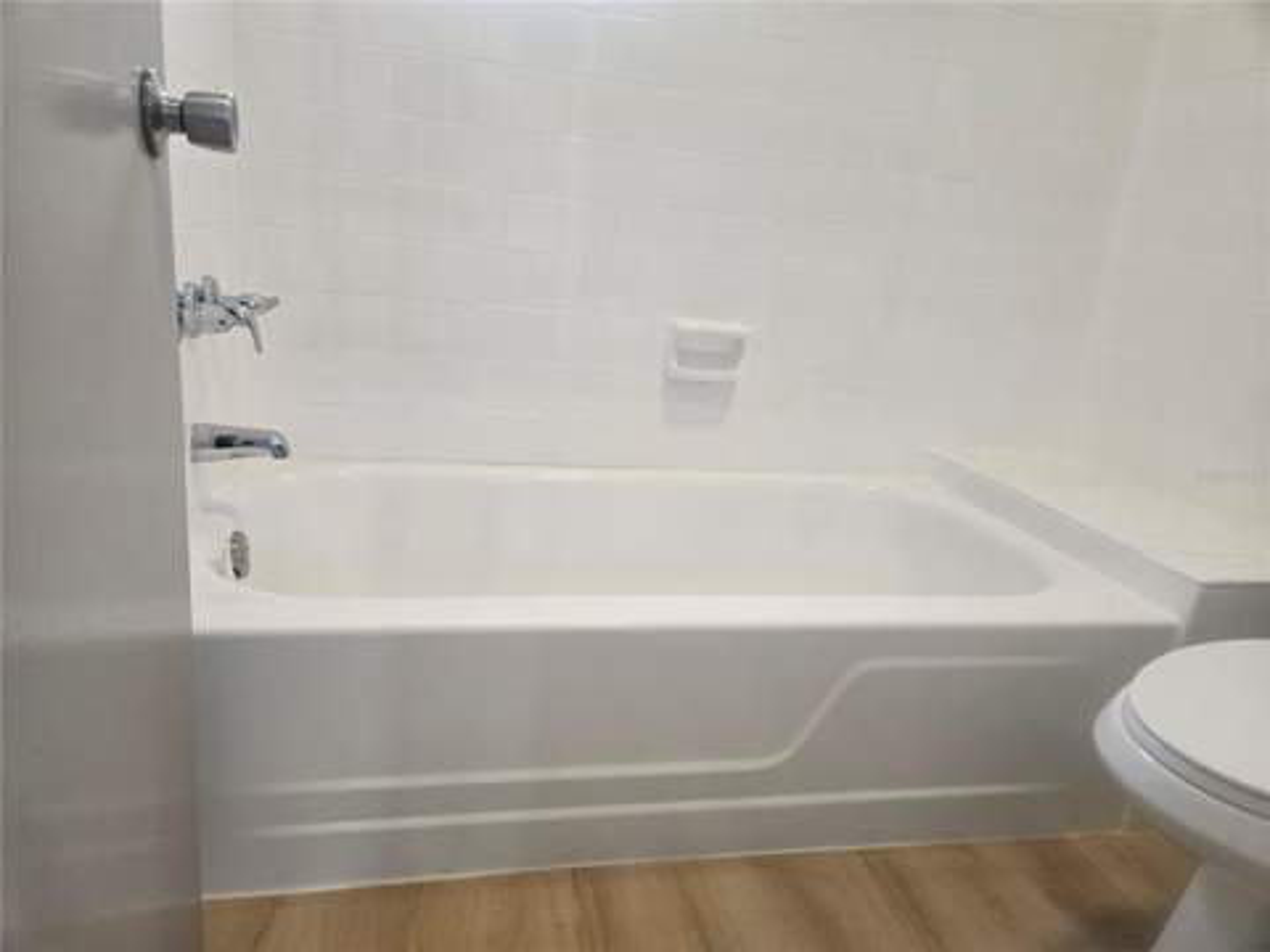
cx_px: 635
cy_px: 476
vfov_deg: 58.9
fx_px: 844
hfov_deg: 73.9
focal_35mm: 23
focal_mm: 5.4
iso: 320
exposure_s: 1/120
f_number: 1.8
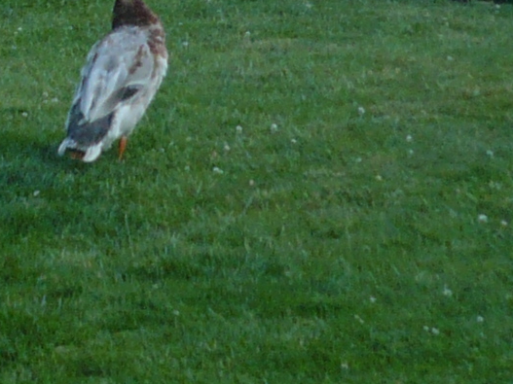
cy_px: -305
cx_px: 34
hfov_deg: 9.6
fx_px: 3023
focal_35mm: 204
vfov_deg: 7.1
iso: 125
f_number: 2.8
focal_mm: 5.8
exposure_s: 1/125
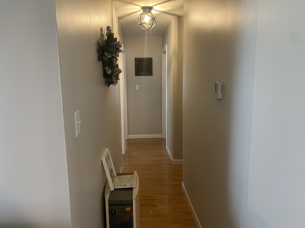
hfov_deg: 67.3
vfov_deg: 53.1
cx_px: 152
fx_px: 229
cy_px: 114
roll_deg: +1.7
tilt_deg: -9.3
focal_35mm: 26
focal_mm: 4.25
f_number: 1.8
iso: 200
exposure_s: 1/60
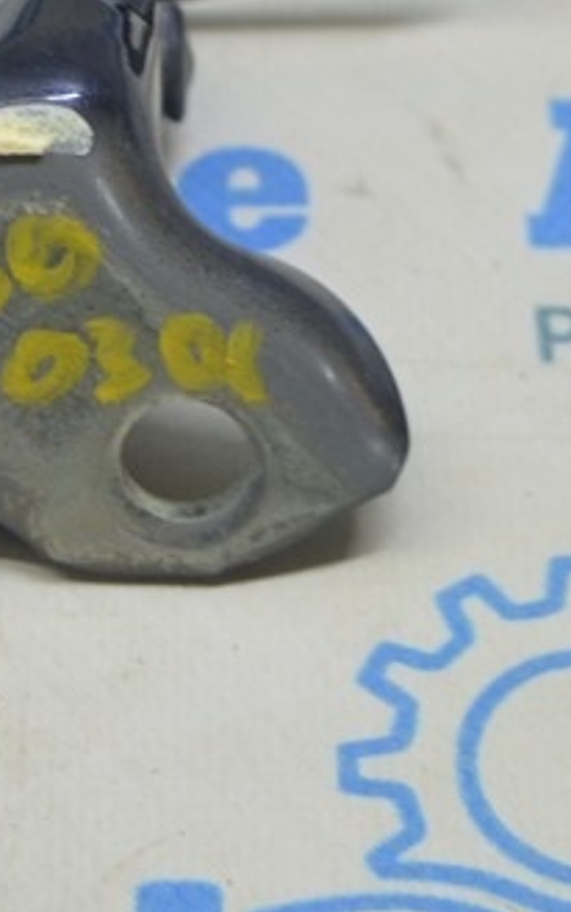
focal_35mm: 133
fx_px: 3307
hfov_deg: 9.8
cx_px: 97
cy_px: 101
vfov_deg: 15.5
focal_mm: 28
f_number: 4.2
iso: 400
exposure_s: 1/50
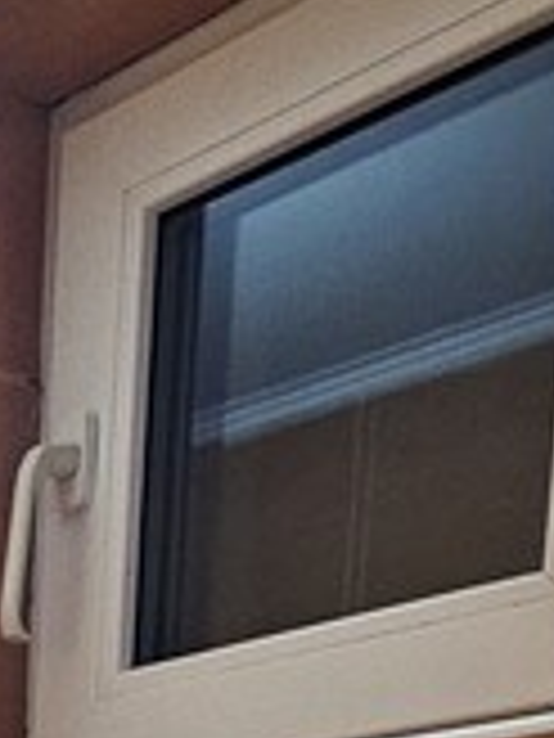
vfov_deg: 17.4
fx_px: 1728
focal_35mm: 81
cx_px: -568
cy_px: 1476
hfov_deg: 14.8
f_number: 2.2
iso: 400
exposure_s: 1/33
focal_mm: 2.2
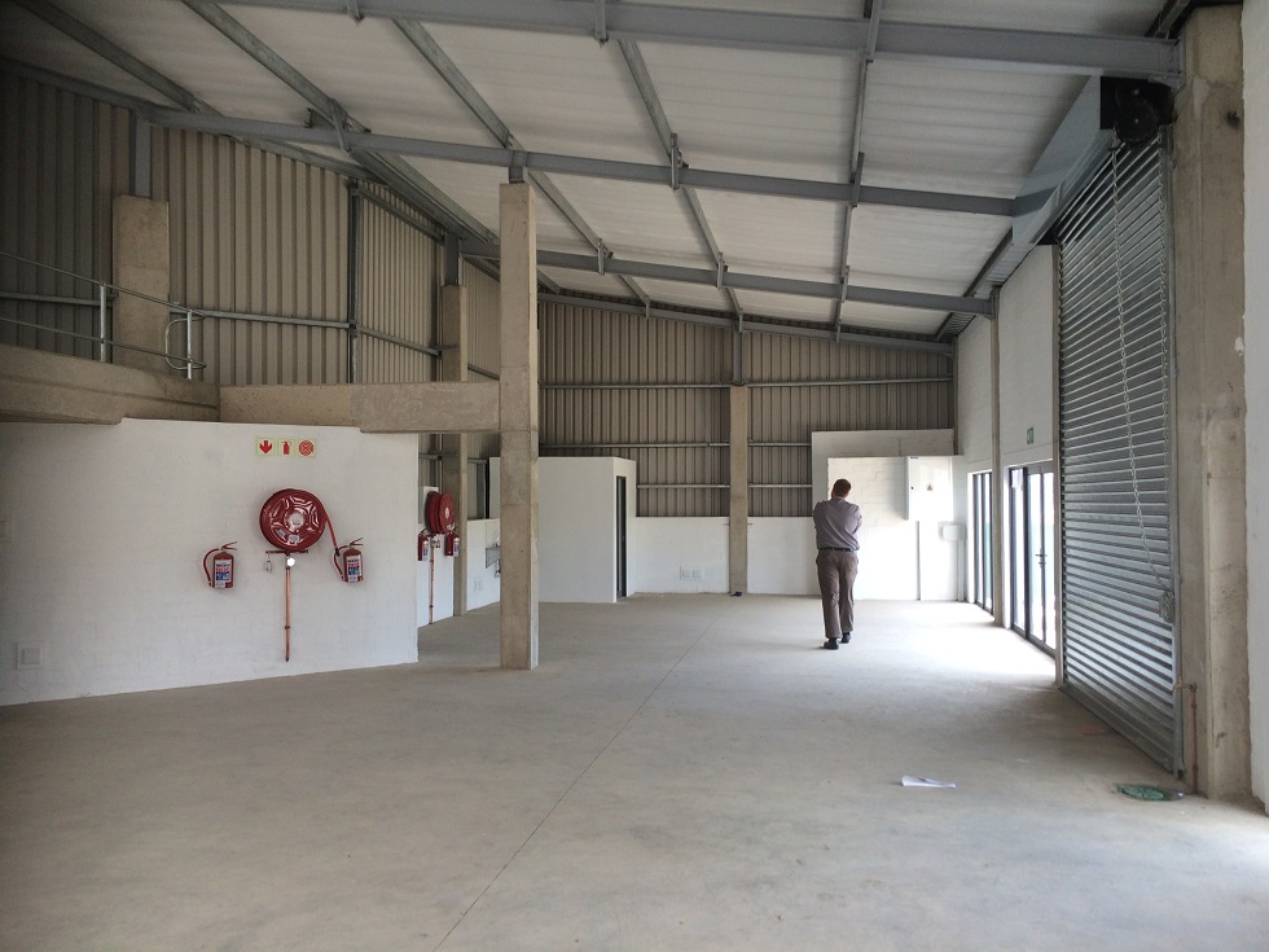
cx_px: 634
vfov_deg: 48.2
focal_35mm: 29
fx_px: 1063
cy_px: 476
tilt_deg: +0.0
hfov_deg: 61.7
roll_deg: +0.1
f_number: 2.2
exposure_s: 1/100
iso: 50
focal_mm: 4.15
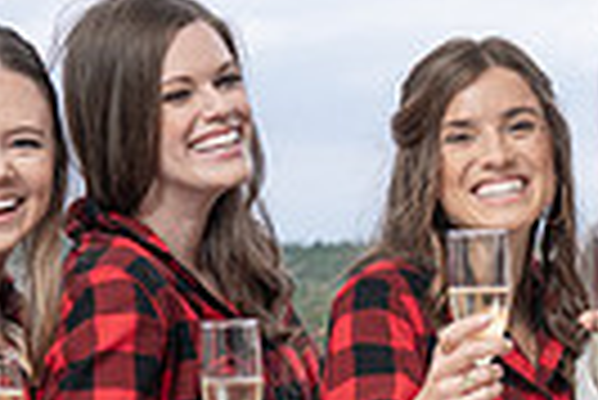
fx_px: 2677
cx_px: 692
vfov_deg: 8.5
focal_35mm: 161
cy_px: 313
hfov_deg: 12.5
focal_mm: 35
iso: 100
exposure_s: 1/250
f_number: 4
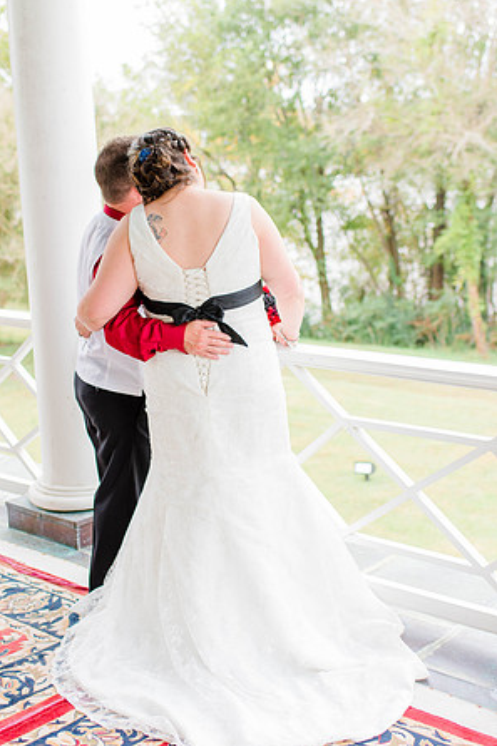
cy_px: 371
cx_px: 248
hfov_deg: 25.5
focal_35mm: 53
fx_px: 1098
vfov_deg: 37.5
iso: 200
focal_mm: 35
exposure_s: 1/200
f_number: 2.2
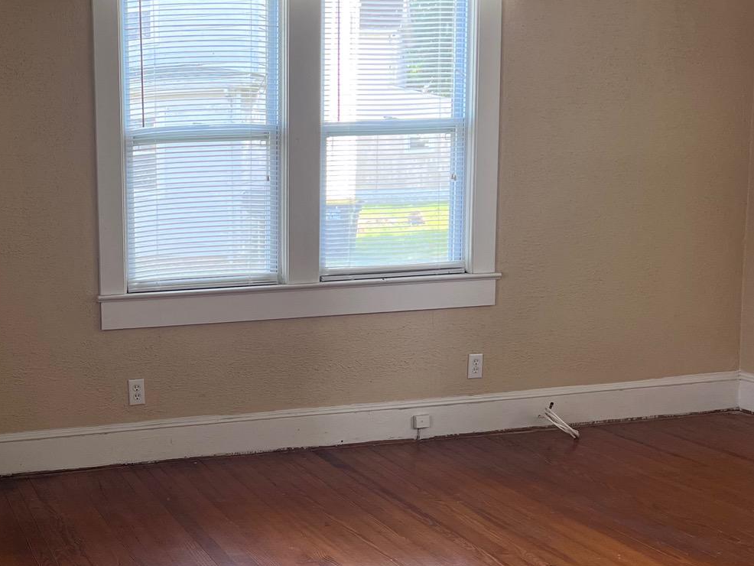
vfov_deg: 27.0
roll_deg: +2.1
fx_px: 1177
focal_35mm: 54
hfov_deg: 33.9
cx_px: 99
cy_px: 317
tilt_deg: -9.3
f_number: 1.5
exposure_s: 1/121
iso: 100
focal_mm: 5.7
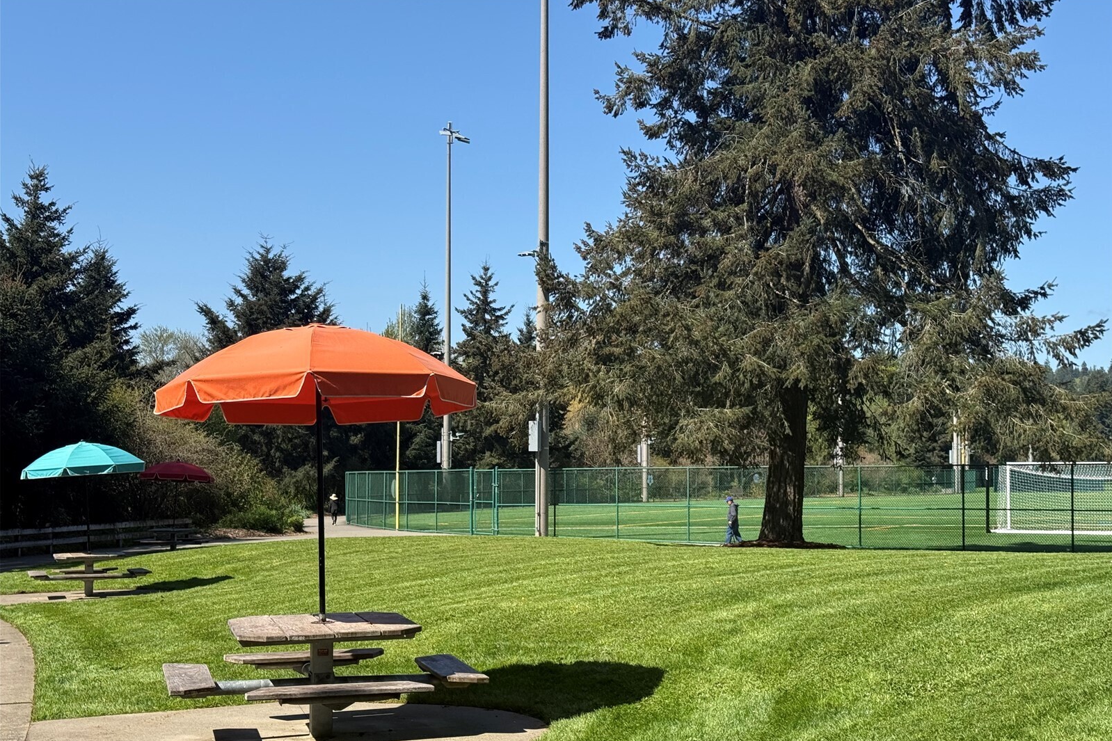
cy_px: 411
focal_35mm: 50
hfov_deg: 39.6
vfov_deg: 27.0
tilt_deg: +3.5
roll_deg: +0.1
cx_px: 556
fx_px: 1544
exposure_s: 1/4098
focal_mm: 6.76
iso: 80
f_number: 1.78
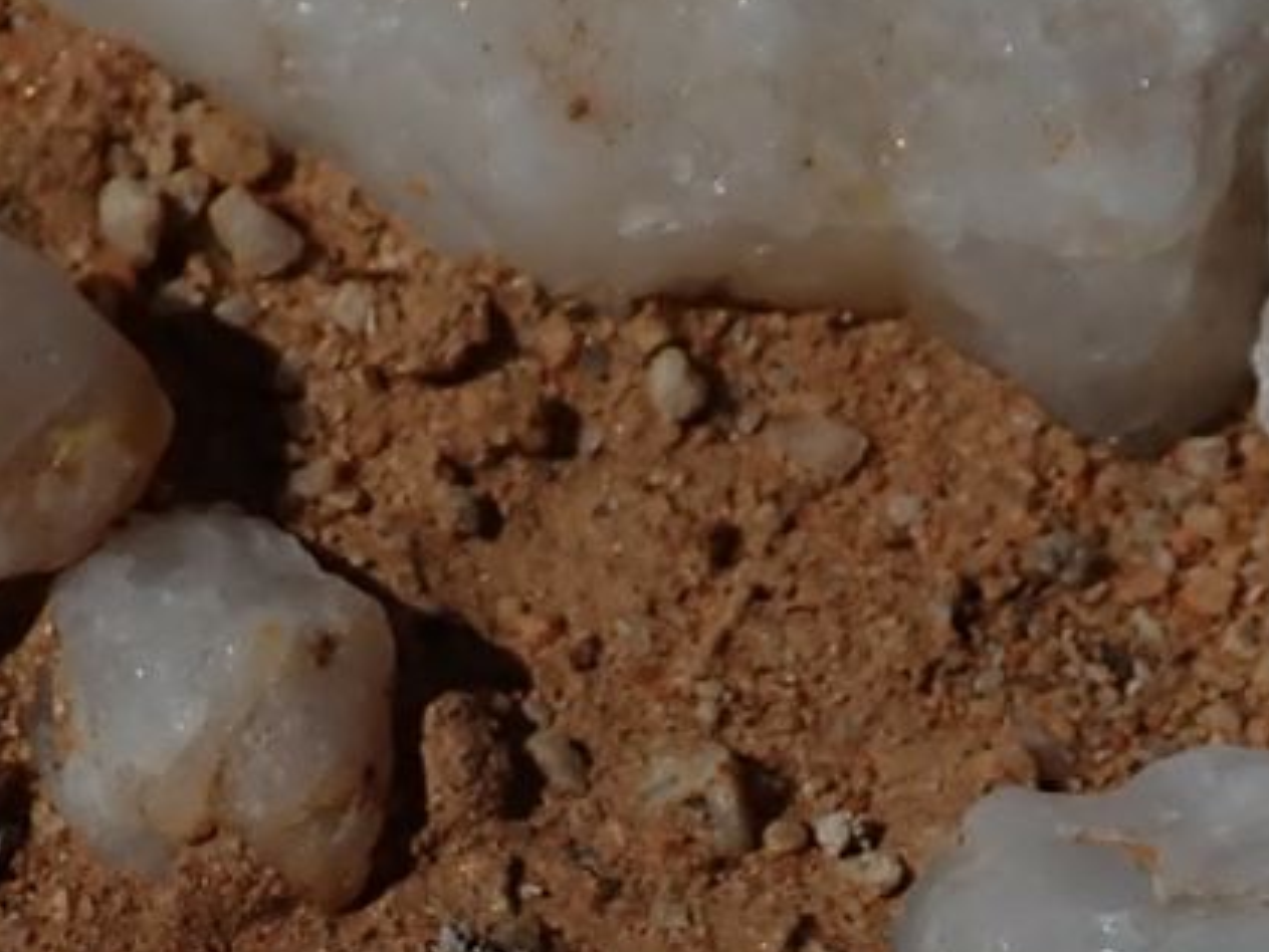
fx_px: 5574
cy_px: 1082
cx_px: 353
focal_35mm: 152
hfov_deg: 13.0
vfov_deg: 9.7
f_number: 9
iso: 100
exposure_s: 1/800
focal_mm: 5.87
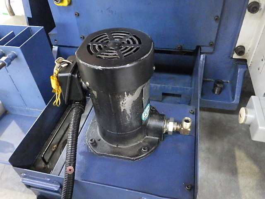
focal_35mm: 28
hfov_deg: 63.4
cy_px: 100
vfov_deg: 49.7
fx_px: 214
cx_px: 132
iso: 1600
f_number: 3.5
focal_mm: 5
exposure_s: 1/20
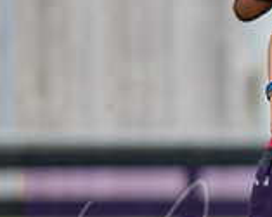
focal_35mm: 2193
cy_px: 201
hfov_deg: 0.9
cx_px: 456
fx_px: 17621
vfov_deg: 0.7
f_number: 2.8
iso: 125
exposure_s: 1/1600
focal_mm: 300
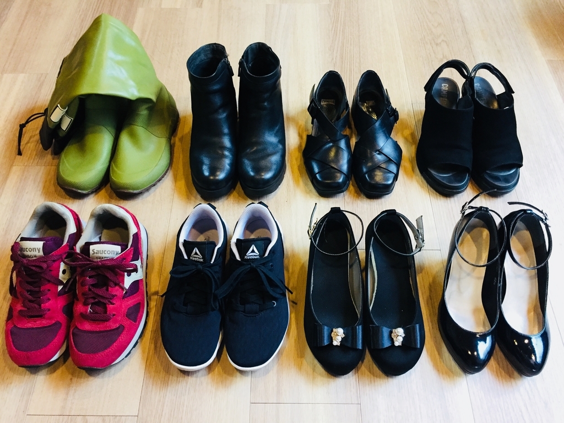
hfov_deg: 61.7
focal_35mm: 29
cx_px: 282
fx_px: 472
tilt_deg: -56.5
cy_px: 212
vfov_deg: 48.2
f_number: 2.2
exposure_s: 1/24
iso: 250
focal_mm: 4.15
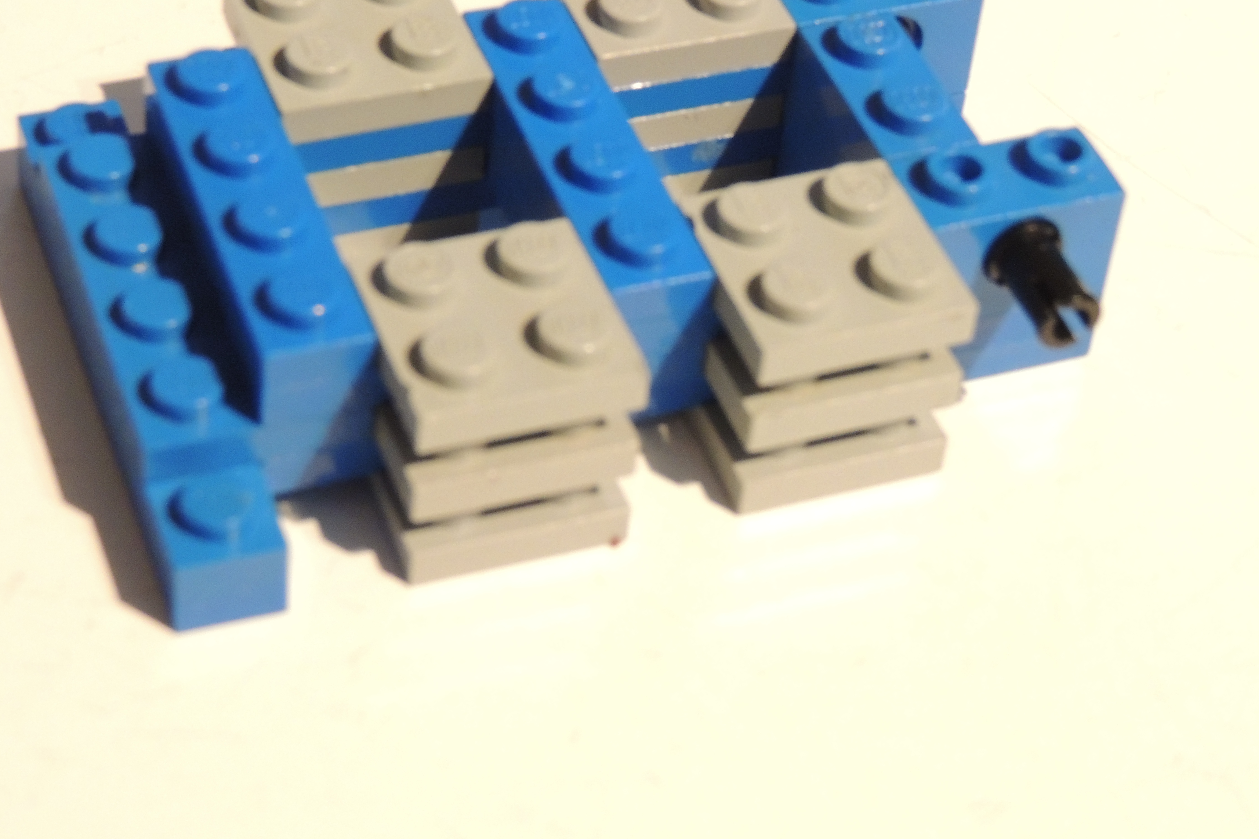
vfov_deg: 14.8
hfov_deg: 22.1
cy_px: 263
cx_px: 570
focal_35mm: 92
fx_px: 3217
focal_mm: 12.4
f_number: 3.9
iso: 800
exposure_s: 1/8
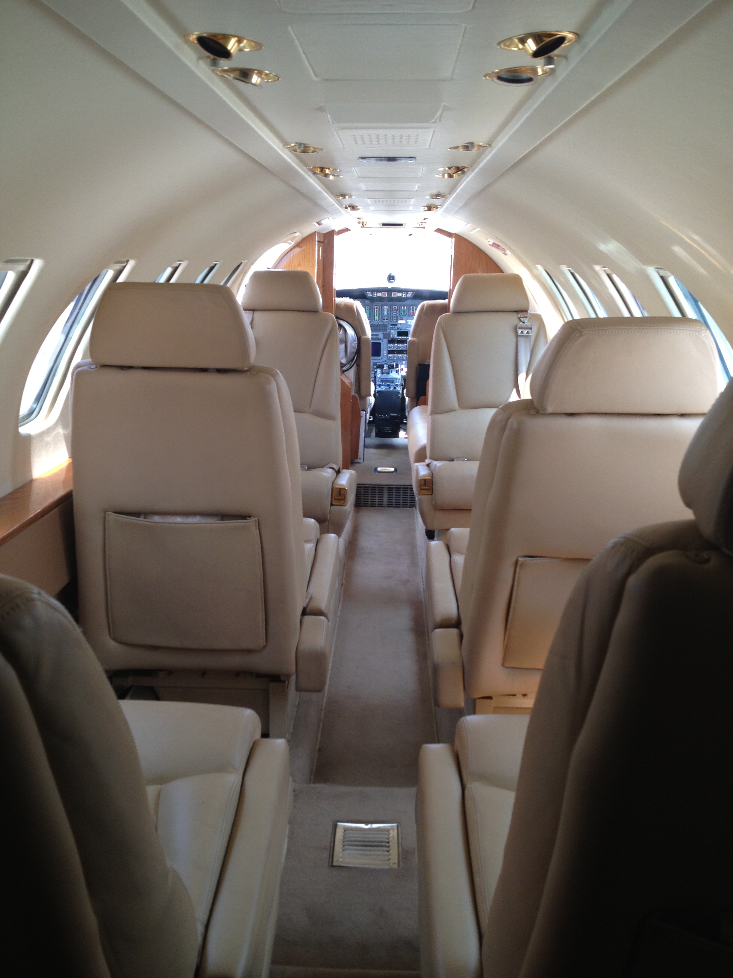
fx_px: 988
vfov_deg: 52.6
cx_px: 366
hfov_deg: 40.7
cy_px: 489
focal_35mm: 35
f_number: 2.4
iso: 64
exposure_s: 1/60
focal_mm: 4.28
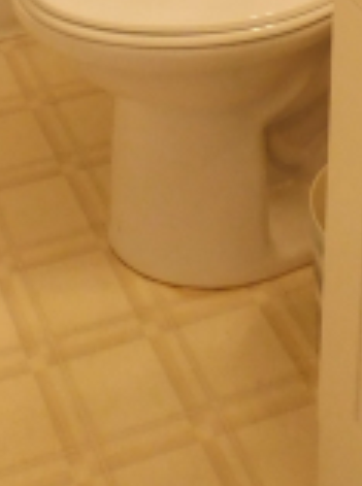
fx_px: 1372
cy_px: -460
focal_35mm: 98
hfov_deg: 14.8
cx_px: 3
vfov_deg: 16.0
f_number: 3
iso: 320
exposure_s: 1/30
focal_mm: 4
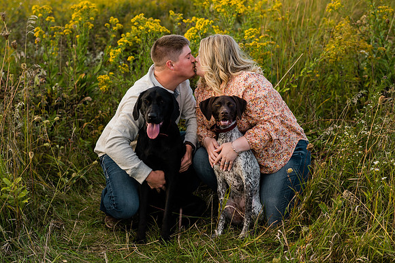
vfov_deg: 21.0
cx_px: 183
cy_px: 138
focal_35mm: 65
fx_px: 709
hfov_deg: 31.1
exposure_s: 1/400
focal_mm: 58
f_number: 3.5
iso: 250
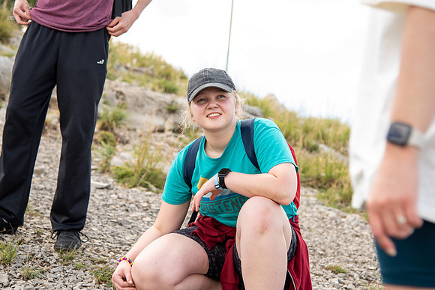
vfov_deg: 14.8
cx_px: 218
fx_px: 1117
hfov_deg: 22.0
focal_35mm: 92
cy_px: 136
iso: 100
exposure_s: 1/160
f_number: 4
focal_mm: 66
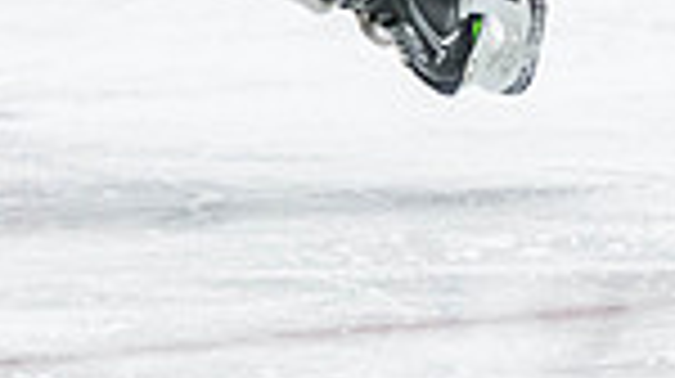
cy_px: -398
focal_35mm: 1093
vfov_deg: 1.1
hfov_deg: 2.0
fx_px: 19542
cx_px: -39
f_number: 2.8
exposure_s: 1/640
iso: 2800
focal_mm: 150
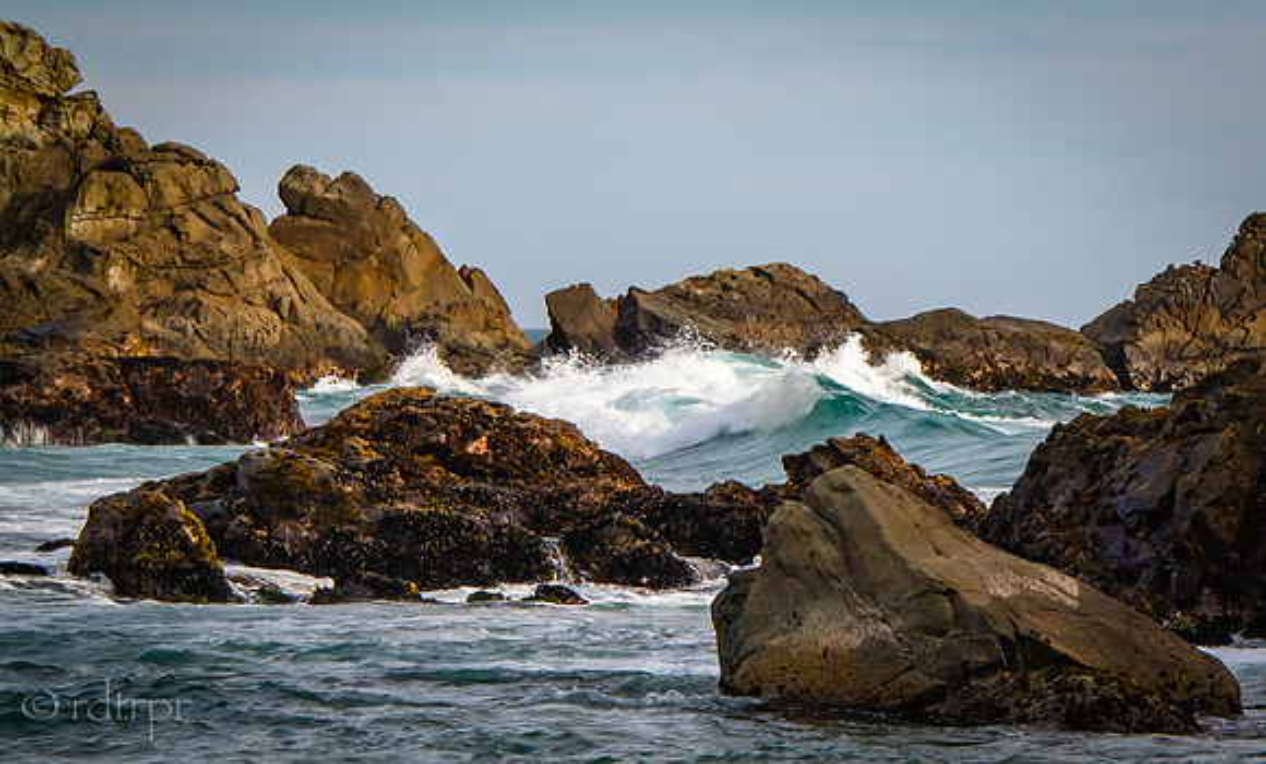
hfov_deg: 7.7
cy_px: 273
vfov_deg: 4.7
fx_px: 9331
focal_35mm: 273
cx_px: 1343
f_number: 16
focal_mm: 125
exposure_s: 1/100
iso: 400
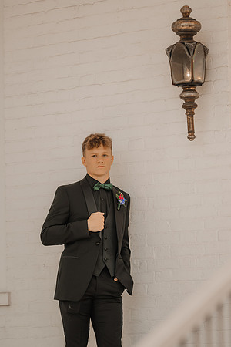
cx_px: 116
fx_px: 1511
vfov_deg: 13.1
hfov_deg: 8.7
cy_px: 174
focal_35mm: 157
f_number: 1.4
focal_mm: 105
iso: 32
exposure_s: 1/500
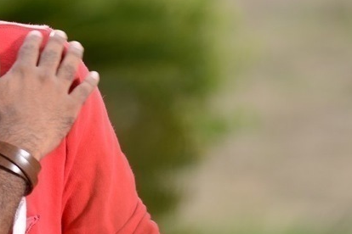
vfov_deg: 2.4
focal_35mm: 580
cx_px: -13
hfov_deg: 3.6
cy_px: 61
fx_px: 5671
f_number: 4.5
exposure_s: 1/250
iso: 200
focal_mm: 200
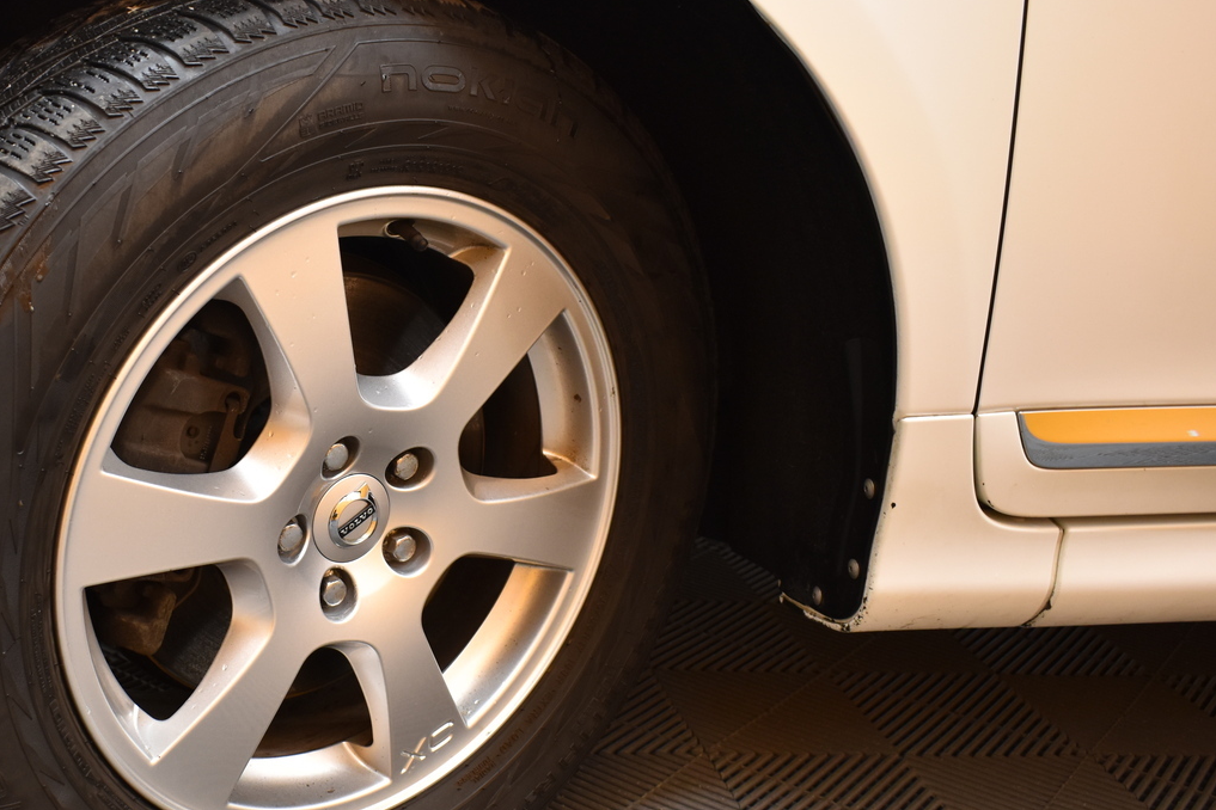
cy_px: 427
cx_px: 287
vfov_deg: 31.2
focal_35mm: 43
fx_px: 1452
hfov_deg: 43.8
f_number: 3.5
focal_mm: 18
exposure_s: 1/30
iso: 640
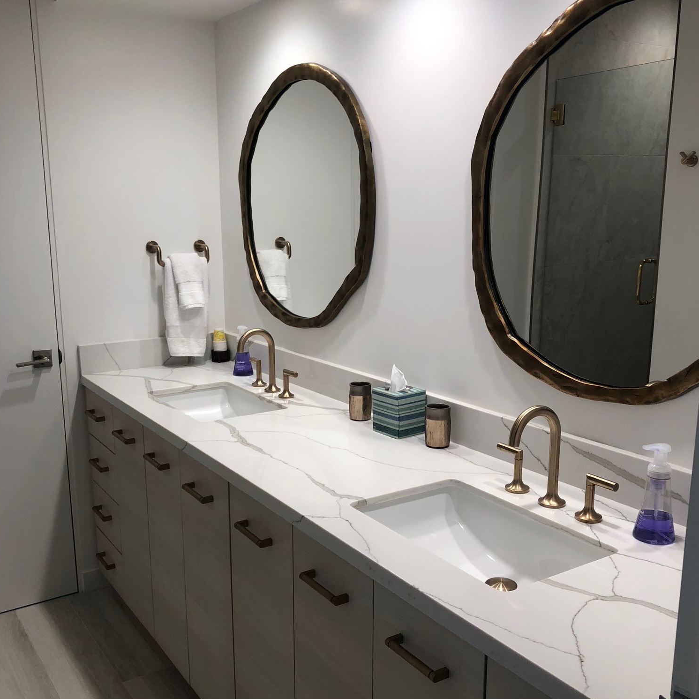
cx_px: 346
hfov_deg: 48.5
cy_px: 375
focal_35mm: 34
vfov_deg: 48.4
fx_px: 777
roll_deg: -0.3
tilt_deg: -16.6
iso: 50
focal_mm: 4
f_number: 1.8
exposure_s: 1/120
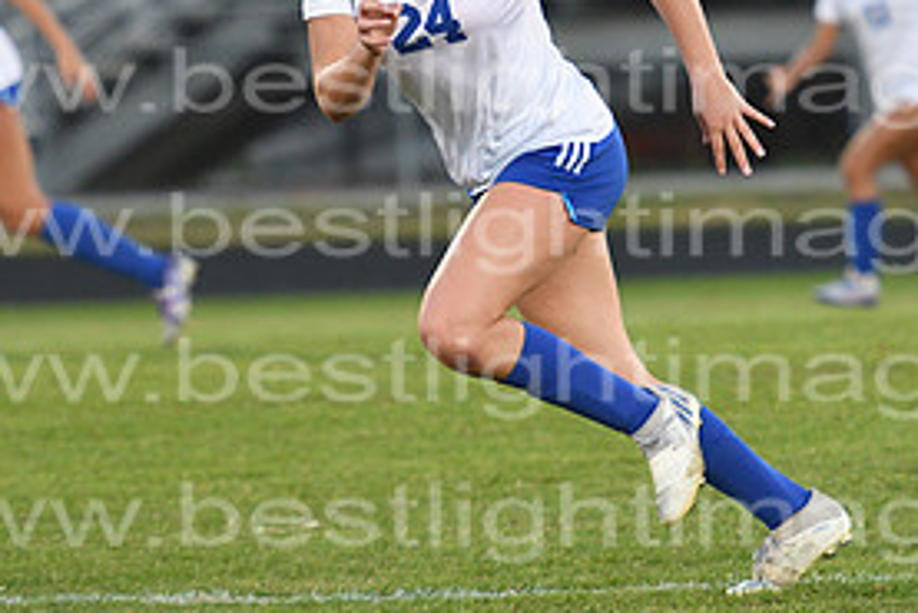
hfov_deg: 3.7
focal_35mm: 550
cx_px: 610
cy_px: 161
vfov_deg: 2.5
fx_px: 14033
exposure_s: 1/800
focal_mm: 175
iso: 1400
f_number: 2.8
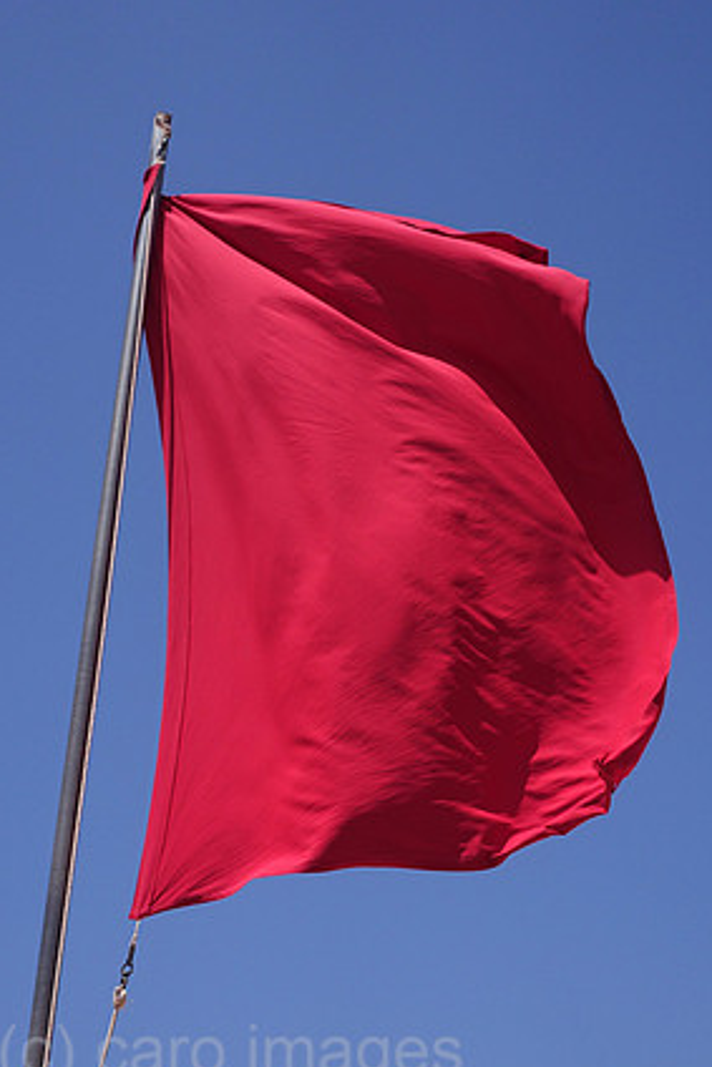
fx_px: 1541
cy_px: 564
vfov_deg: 38.2
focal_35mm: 52
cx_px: 350
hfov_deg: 26.0
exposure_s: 1/1600
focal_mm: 17.9
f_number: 2.8
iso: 400
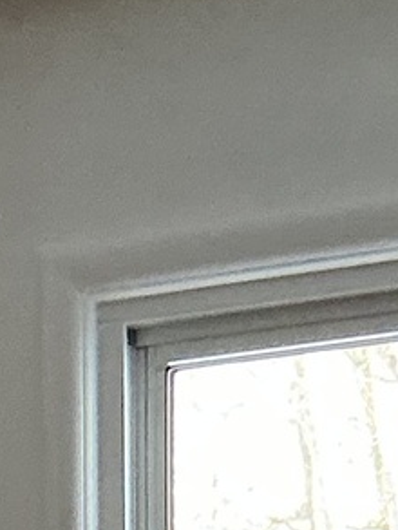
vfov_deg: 8.1
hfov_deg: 6.5
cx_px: -411
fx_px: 3370
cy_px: 1393
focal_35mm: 220
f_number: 1.8
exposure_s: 1/40
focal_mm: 3
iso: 200
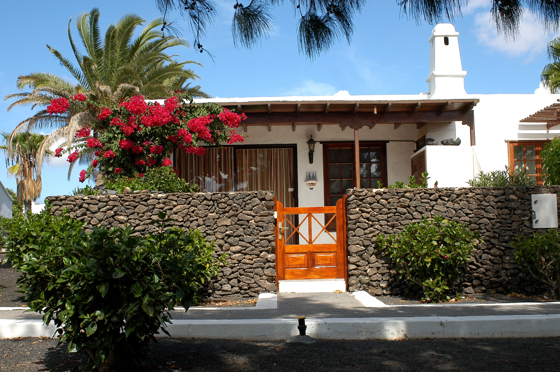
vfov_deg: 31.8
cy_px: 186
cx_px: 280
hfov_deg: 46.4
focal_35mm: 42
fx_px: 653
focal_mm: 28
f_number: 9
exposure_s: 1/160
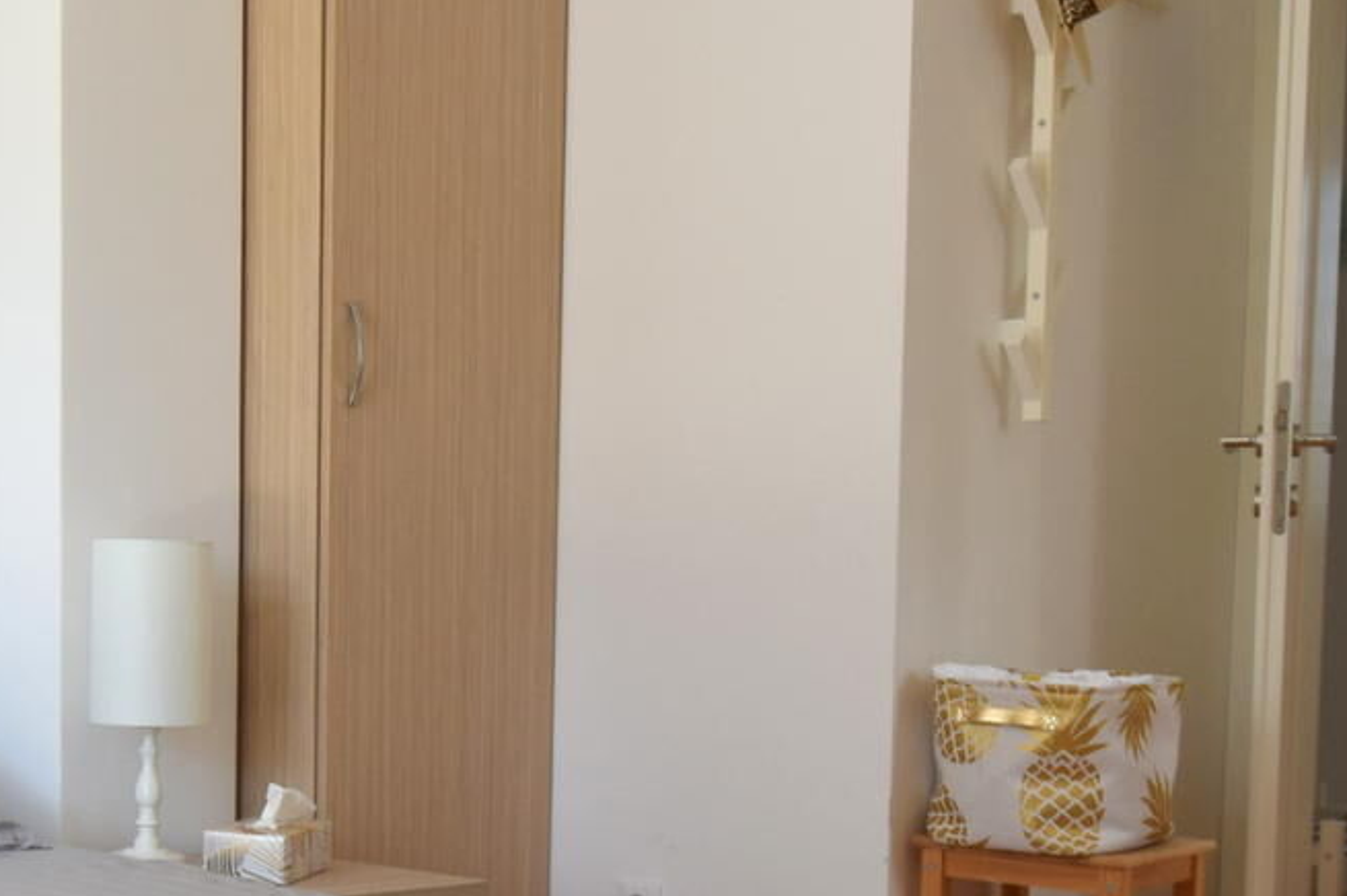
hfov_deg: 35.2
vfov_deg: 24.4
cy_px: 635
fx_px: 2057
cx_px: 284
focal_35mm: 55
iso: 200
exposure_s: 1/80
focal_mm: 10
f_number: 5
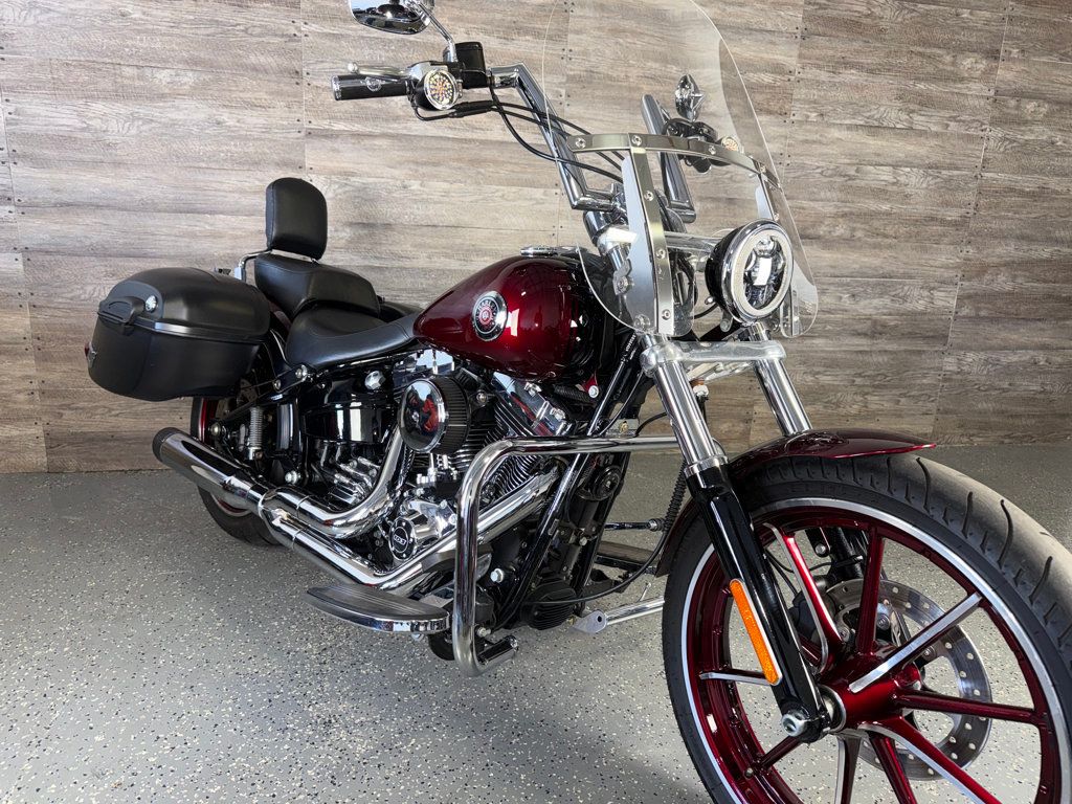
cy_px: 402
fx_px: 743
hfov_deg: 71.6
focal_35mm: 24
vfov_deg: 56.8
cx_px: 536
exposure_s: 1/30
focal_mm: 6.76
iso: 64
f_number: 1.78
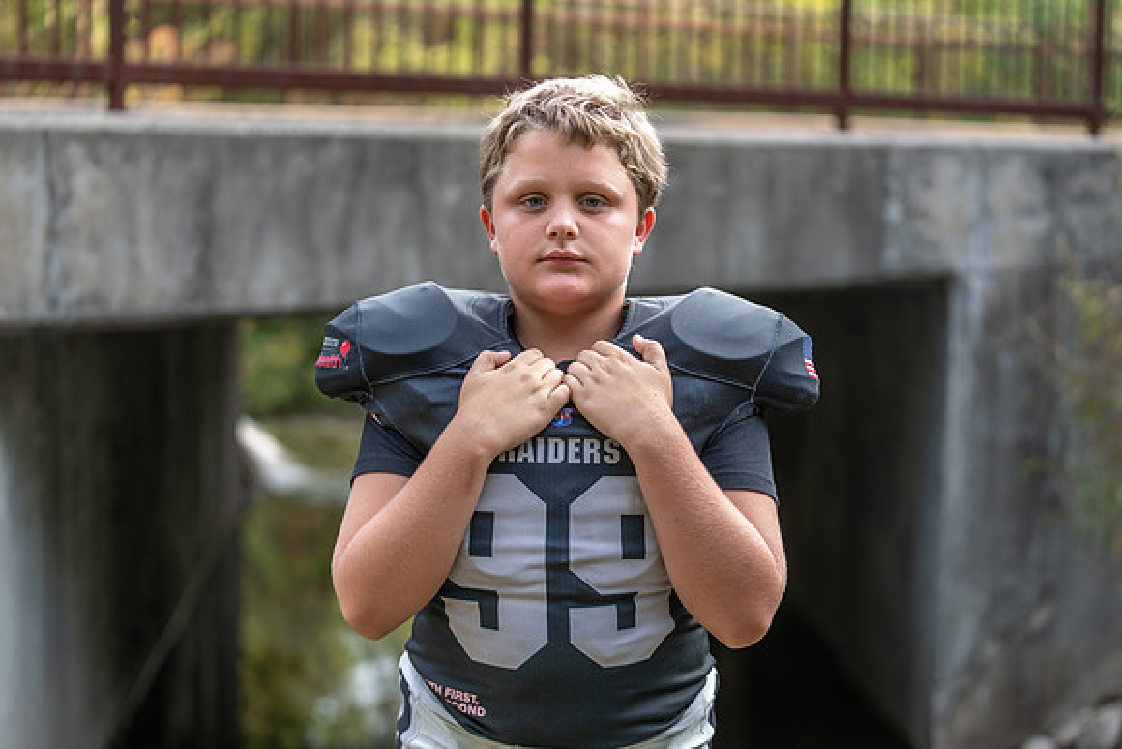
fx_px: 2182
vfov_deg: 19.5
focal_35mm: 70
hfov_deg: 28.8
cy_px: 374
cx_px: 561
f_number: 2.8
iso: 125
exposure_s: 1/320
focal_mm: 70
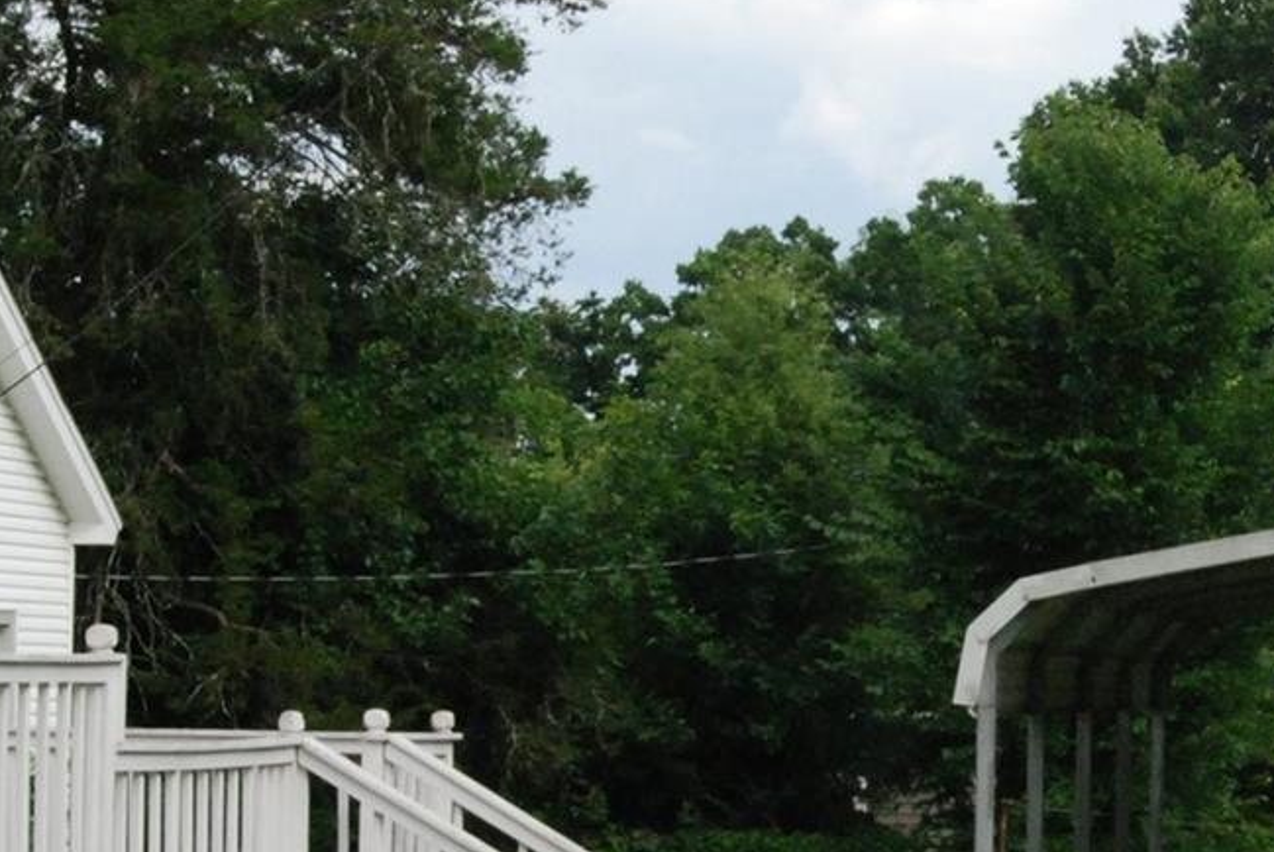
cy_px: 705
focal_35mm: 123
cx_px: 987
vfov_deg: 11.1
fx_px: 4357
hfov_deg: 16.5
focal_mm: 26
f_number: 13
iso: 1000
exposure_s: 1/640
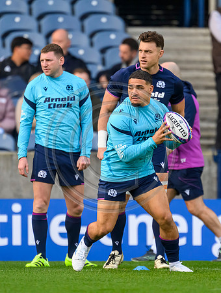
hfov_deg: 1.3
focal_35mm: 1166
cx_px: 127
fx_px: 9877
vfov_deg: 1.7
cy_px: 142
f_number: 5.6
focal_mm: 784
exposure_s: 1/1600
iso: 3200
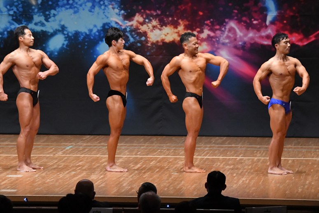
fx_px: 1922
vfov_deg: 6.3
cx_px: 160
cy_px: 106
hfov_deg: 9.5
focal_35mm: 217
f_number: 5.6
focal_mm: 145
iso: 6400
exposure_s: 1/400
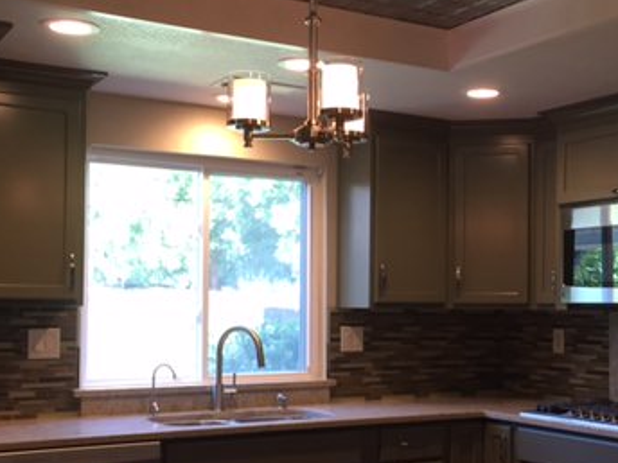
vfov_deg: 27.0
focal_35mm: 54
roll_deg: -1.7
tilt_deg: +0.0
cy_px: 287
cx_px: 393
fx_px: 964
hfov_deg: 35.3
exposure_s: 1/30
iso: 50
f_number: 2.2
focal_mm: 4.15
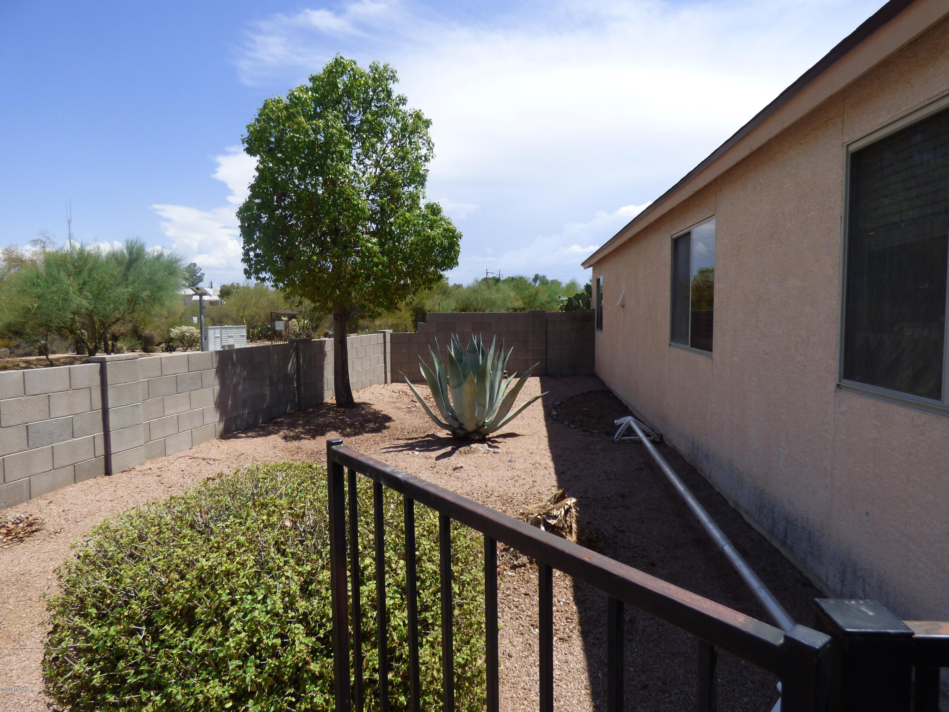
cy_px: 356
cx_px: 474
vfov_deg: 66.0
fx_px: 548
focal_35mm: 20
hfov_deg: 81.7
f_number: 2.8
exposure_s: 1/1600
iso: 100
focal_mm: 3.58
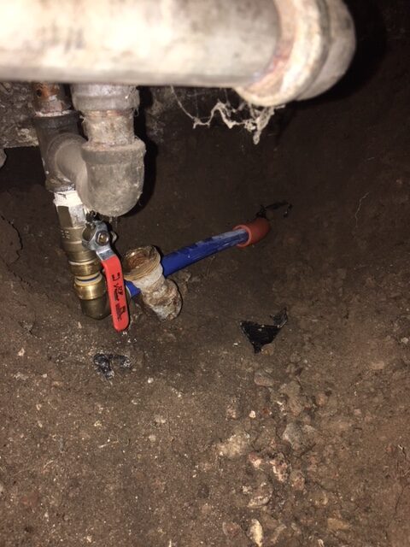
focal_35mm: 29
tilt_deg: -21.7
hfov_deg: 48.2
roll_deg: -2.5
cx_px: 205
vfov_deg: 61.7
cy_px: 274
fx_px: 458
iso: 25
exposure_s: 1/21
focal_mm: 4.15
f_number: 2.2
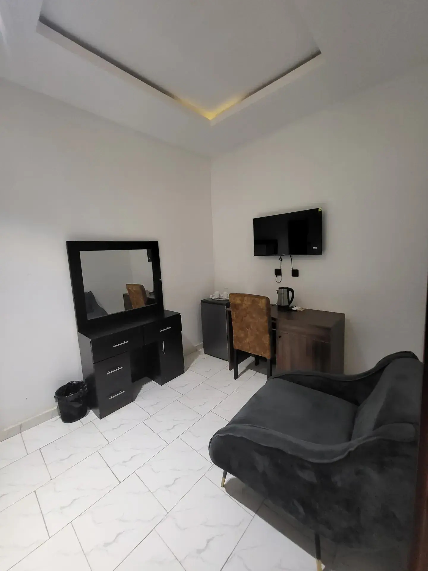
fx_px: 214
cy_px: 286
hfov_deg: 89.9
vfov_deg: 106.2
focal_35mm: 13
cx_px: 214
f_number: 2.2
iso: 640
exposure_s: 1/33.3
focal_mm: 1.74
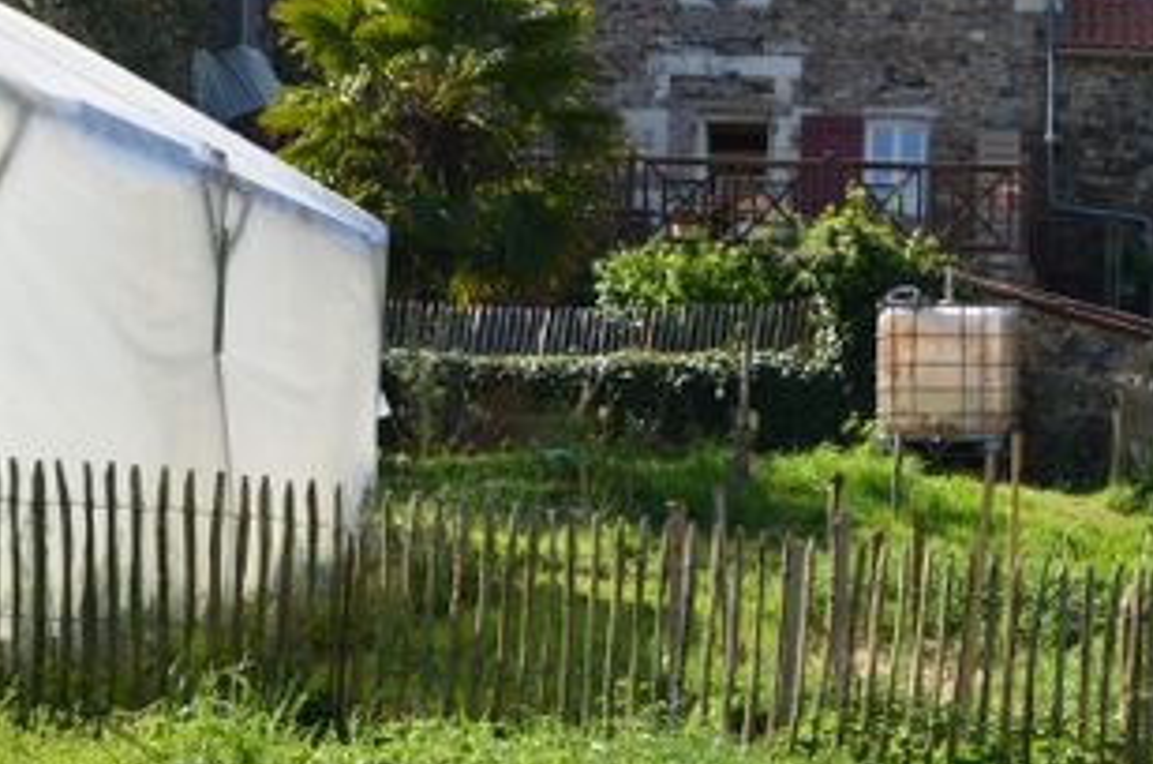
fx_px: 3548
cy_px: 399
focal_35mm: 111
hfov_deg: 18.1
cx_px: 1059
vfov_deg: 12.3
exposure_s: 1/250
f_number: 8
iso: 180
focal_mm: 38
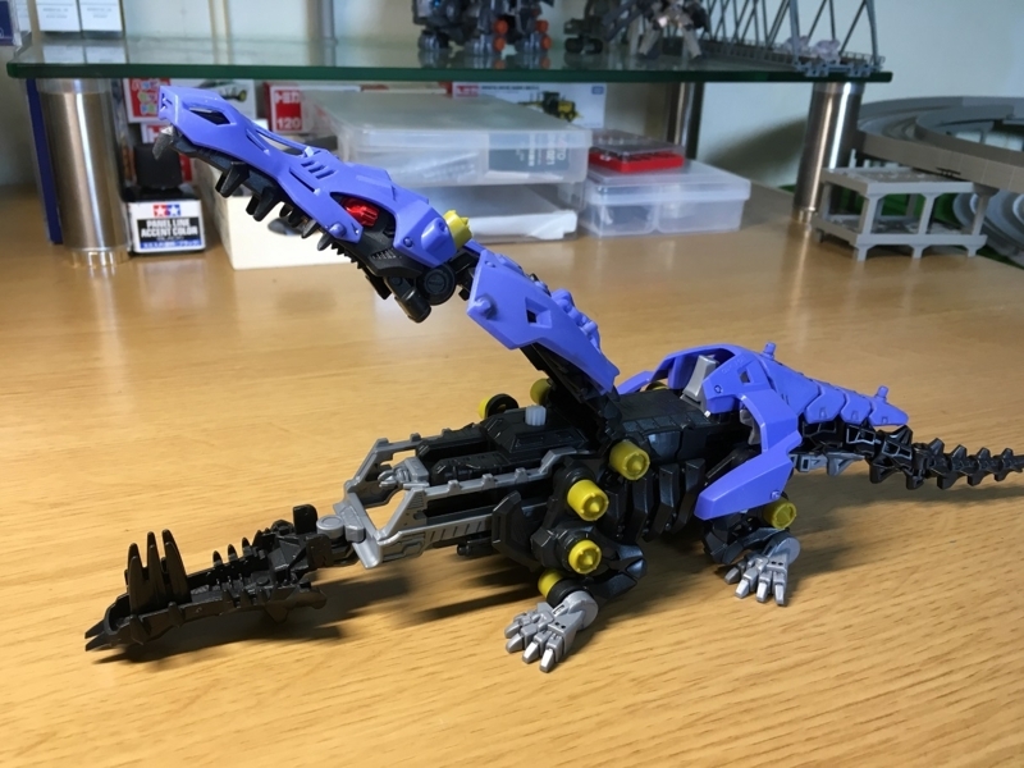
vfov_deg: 48.2
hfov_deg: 61.7
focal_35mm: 29
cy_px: 384
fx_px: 858
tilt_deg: -24.5
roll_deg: -2.9
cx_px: 512
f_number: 2.2
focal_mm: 4.15
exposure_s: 1/30
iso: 64
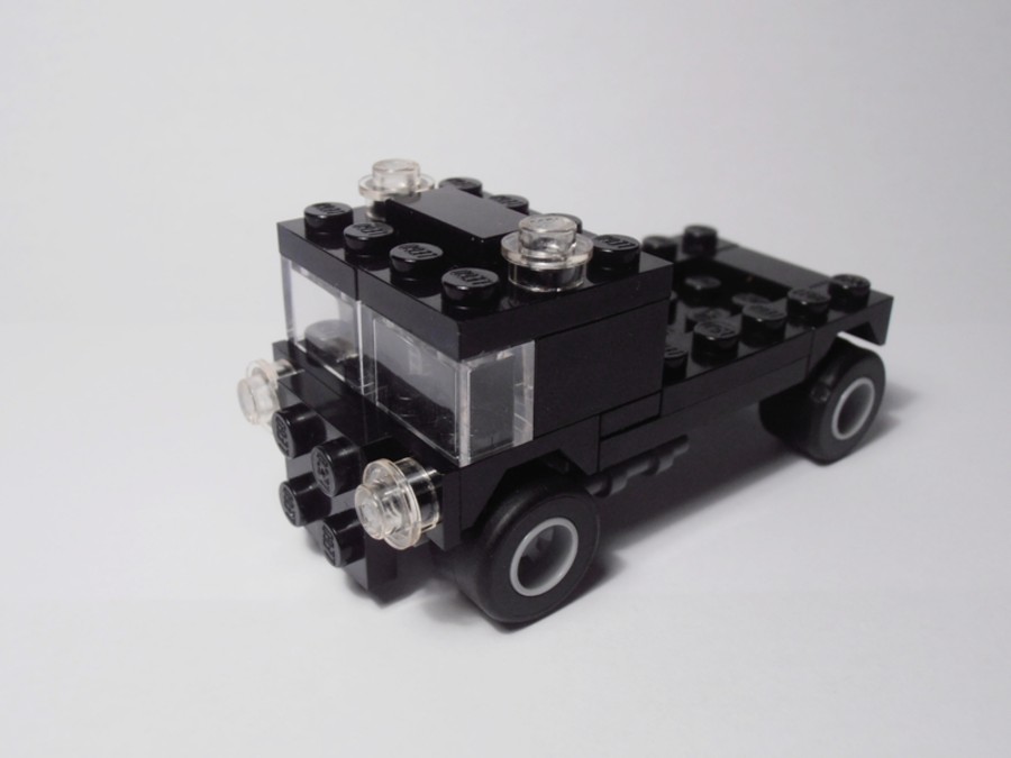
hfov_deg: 50.1
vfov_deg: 38.7
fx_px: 1081
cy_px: 379
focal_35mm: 37
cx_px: 506
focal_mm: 6.61
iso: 80
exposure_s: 1/50
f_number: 3.9
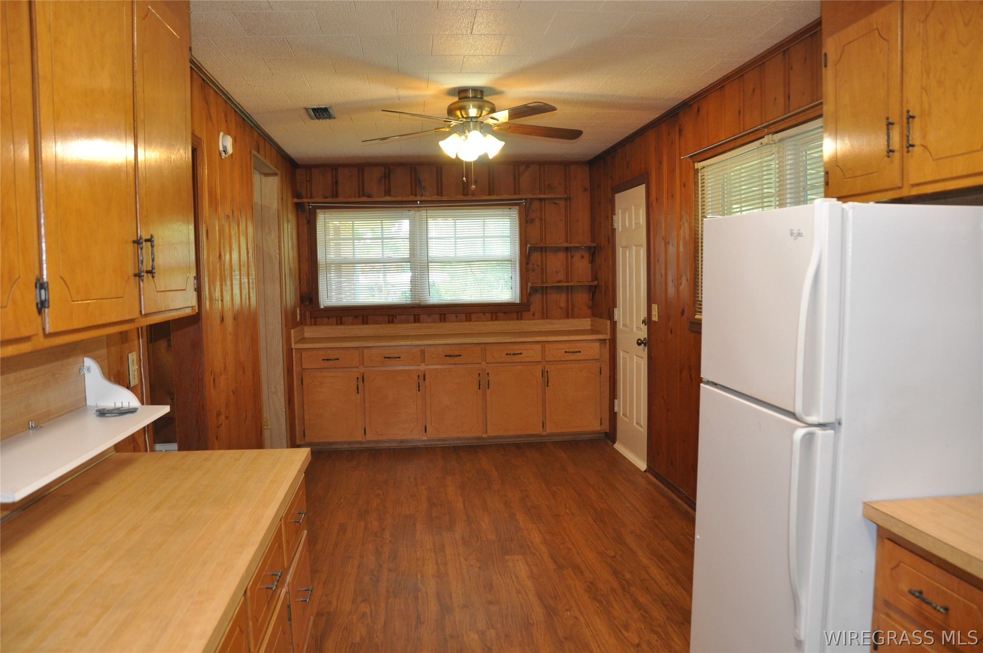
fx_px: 736
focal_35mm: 27
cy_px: 326
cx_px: 492
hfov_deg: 67.4
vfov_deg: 47.8
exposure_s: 1/100
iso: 800
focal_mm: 18
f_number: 3.5
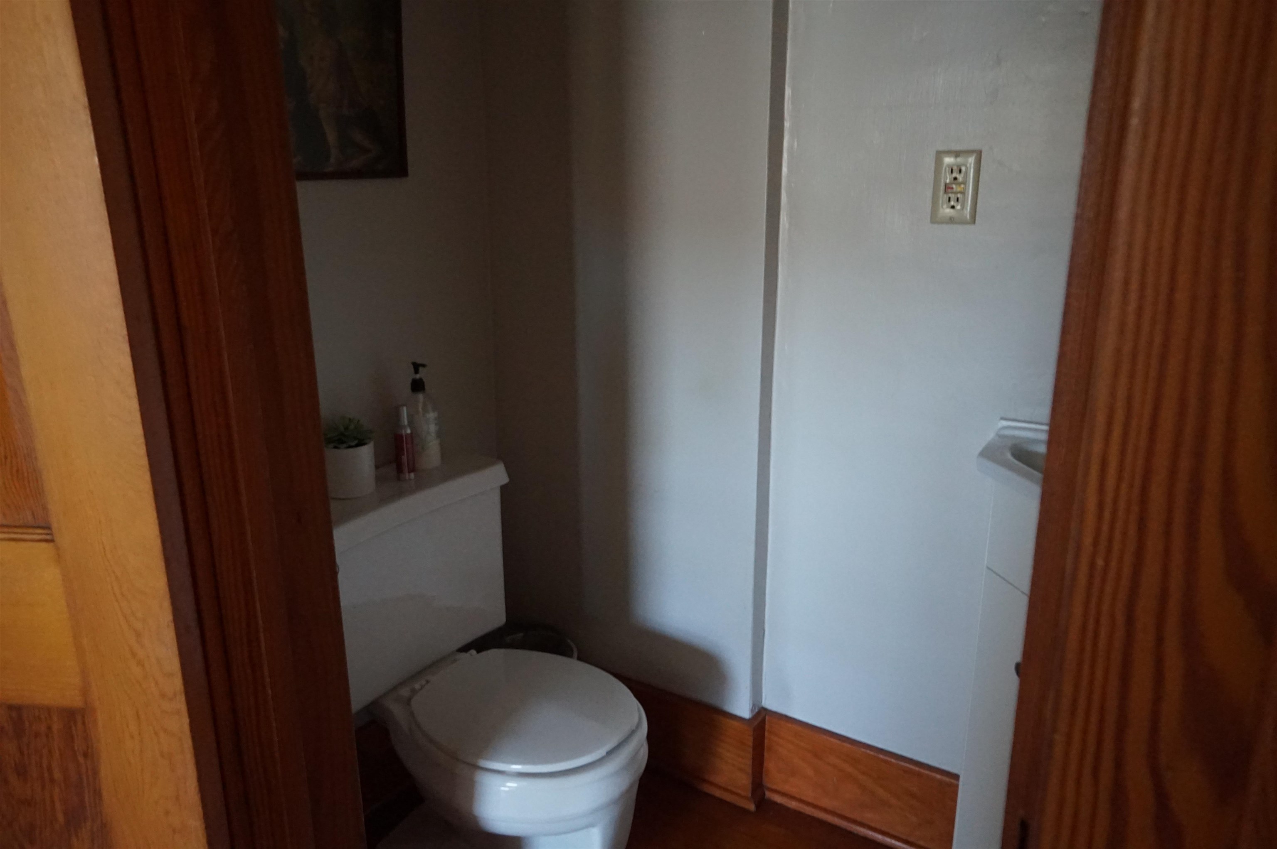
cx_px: 638
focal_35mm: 26
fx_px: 904
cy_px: 424
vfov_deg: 50.3
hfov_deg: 70.5
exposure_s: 1/50
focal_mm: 17
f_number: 4.5
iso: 2500
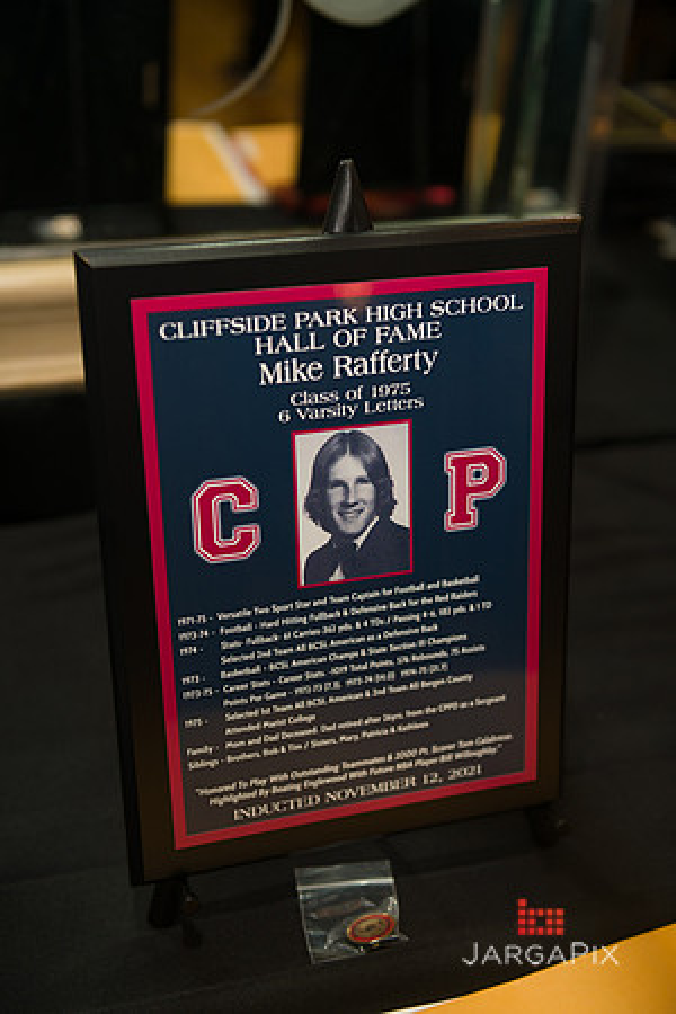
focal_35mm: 48
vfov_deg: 41.1
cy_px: 507
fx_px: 1352
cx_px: 338
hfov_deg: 28.1
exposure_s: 1/200
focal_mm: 48
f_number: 3.2
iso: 400
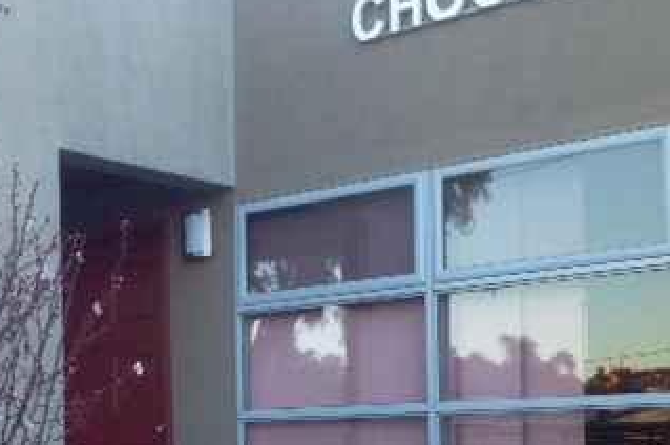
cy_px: 422
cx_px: 137
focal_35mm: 73
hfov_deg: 27.2
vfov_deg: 18.3
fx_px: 1357
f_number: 2.4
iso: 100
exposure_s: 1/120
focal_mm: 4.28
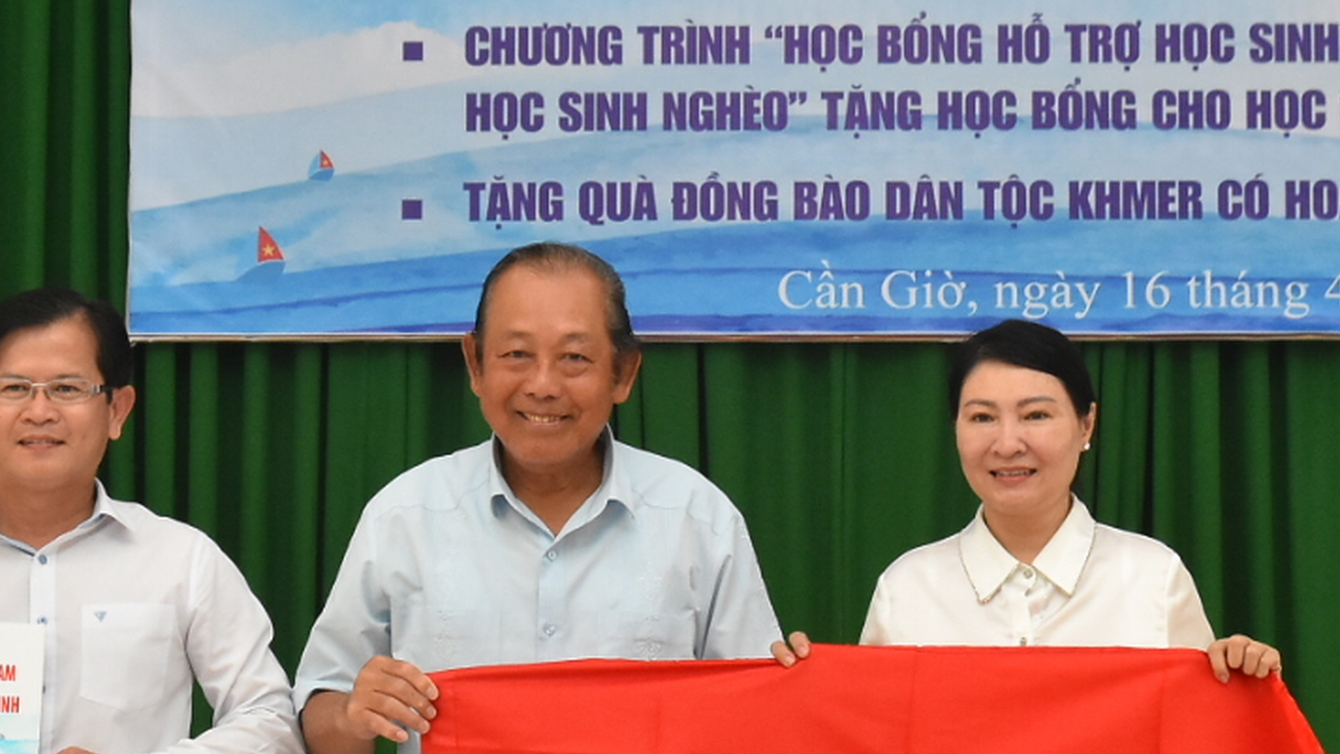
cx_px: 475
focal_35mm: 100
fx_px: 3553
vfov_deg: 12.1
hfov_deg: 21.3
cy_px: 487
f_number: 4.5
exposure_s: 1/125
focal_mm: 28
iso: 1600
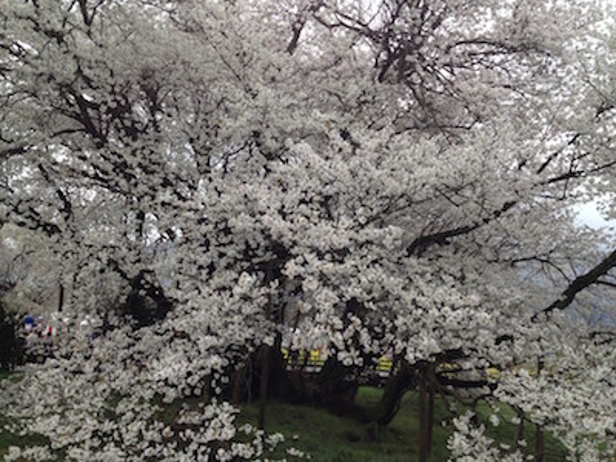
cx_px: 308
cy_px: 231
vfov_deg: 40.7
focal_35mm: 35
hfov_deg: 52.6
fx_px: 623
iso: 64
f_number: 2.4
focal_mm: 4.28
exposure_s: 1/120
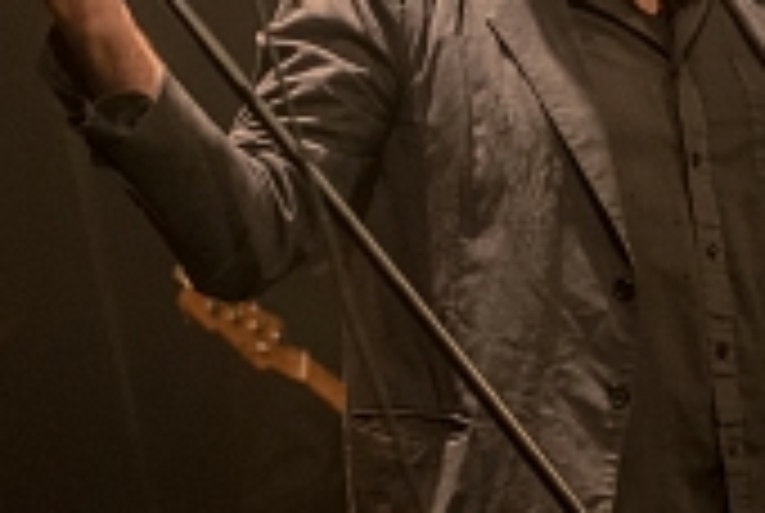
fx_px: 6301
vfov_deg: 4.7
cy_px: 7
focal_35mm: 296
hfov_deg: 6.9
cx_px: 220
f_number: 2.8
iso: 2500
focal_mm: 70
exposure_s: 1/100
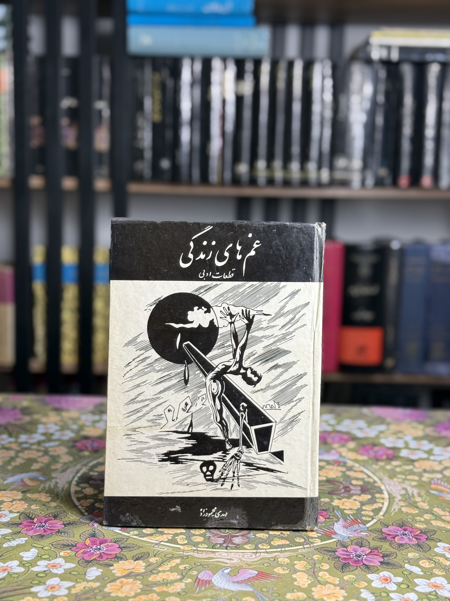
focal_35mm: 48
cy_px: 300
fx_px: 832
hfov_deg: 30.3
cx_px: 225
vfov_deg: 39.7
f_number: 1.78
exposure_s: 1/100
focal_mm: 6.76
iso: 80
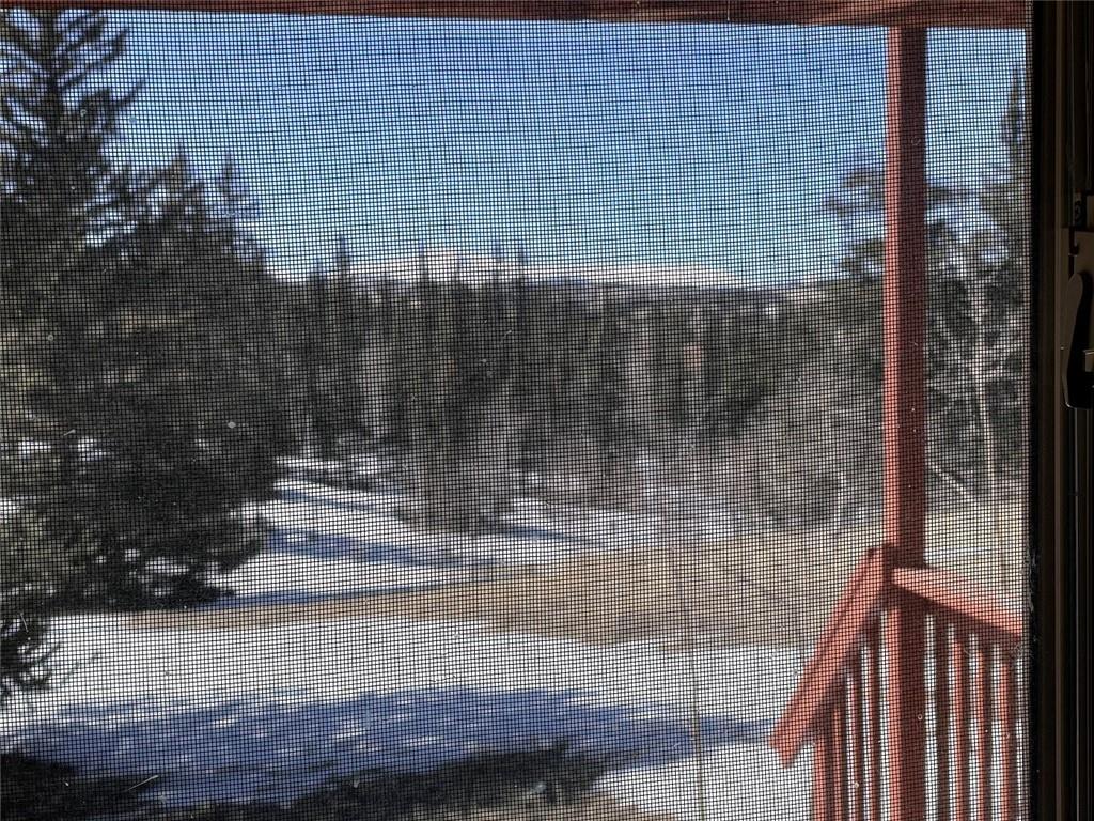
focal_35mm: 52
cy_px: 410
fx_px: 1643
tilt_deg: -3.1
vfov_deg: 28.0
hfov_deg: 36.8
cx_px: 547
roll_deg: +0.7
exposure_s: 1/1295
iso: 25
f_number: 2
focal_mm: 6
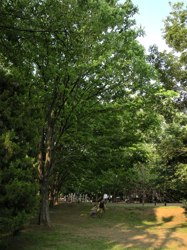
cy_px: 125
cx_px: 94
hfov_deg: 39.7
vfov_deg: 51.4
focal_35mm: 36
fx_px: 259
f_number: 3.4
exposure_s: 1/88.8
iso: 64
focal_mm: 7.5
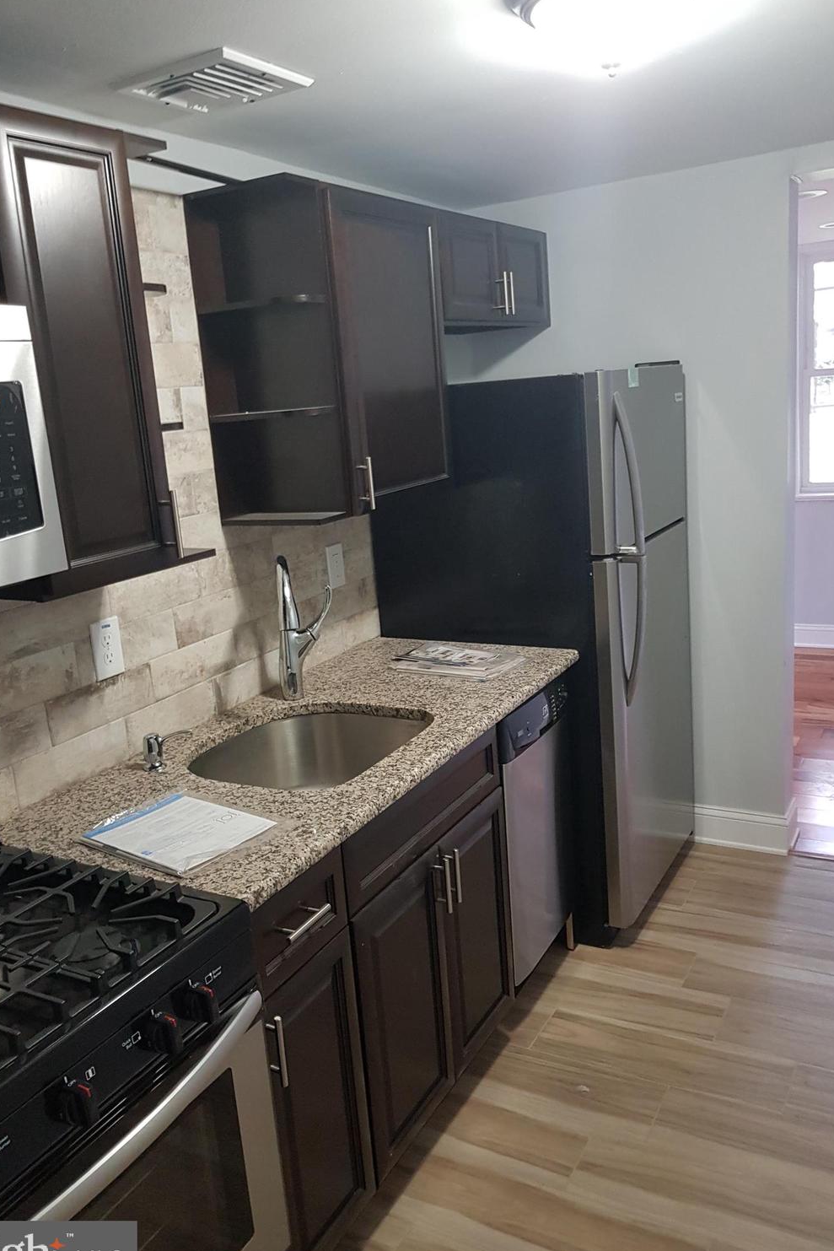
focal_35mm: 28
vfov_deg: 65.5
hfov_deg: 46.4
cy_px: 642
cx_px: 412
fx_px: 973
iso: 160
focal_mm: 4.2
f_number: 1.7
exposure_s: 1/30
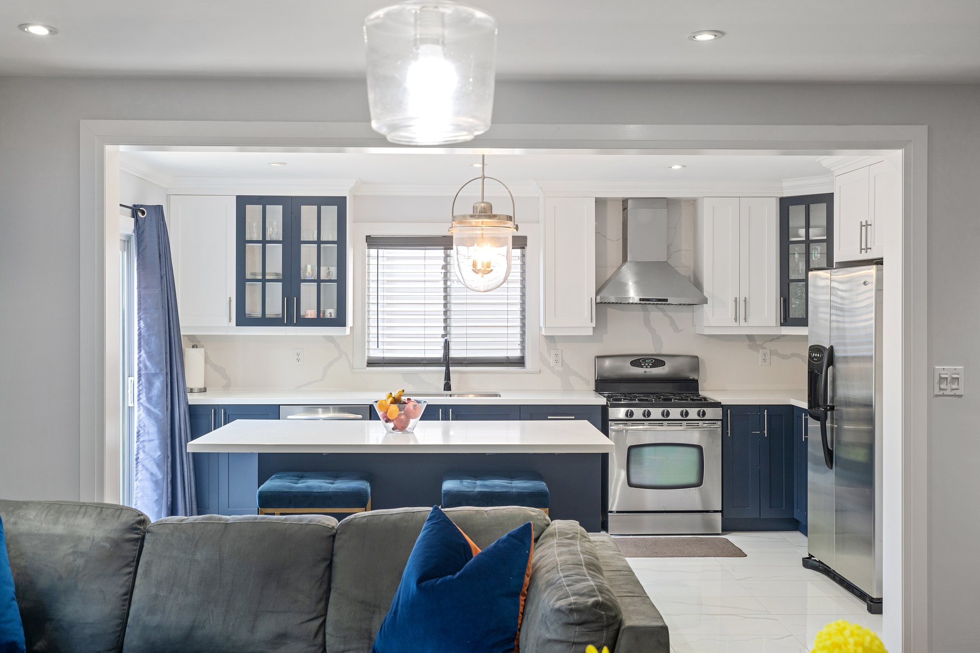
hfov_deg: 54.4
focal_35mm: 35
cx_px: 490
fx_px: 953
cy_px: 326
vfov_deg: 37.8
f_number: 7.1
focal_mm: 35
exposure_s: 1/5
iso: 320
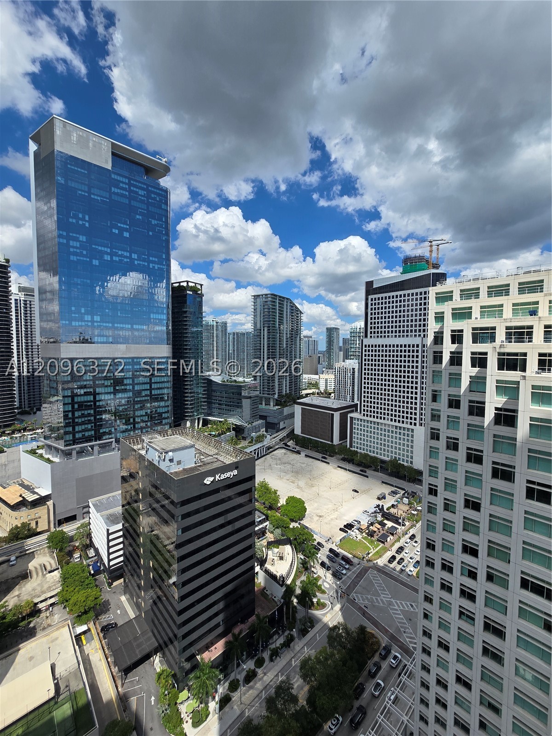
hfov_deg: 89.9
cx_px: 276
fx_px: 276
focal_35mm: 13
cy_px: 368
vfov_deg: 106.2
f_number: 2.2
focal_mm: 2.2
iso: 50
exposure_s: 1/3354
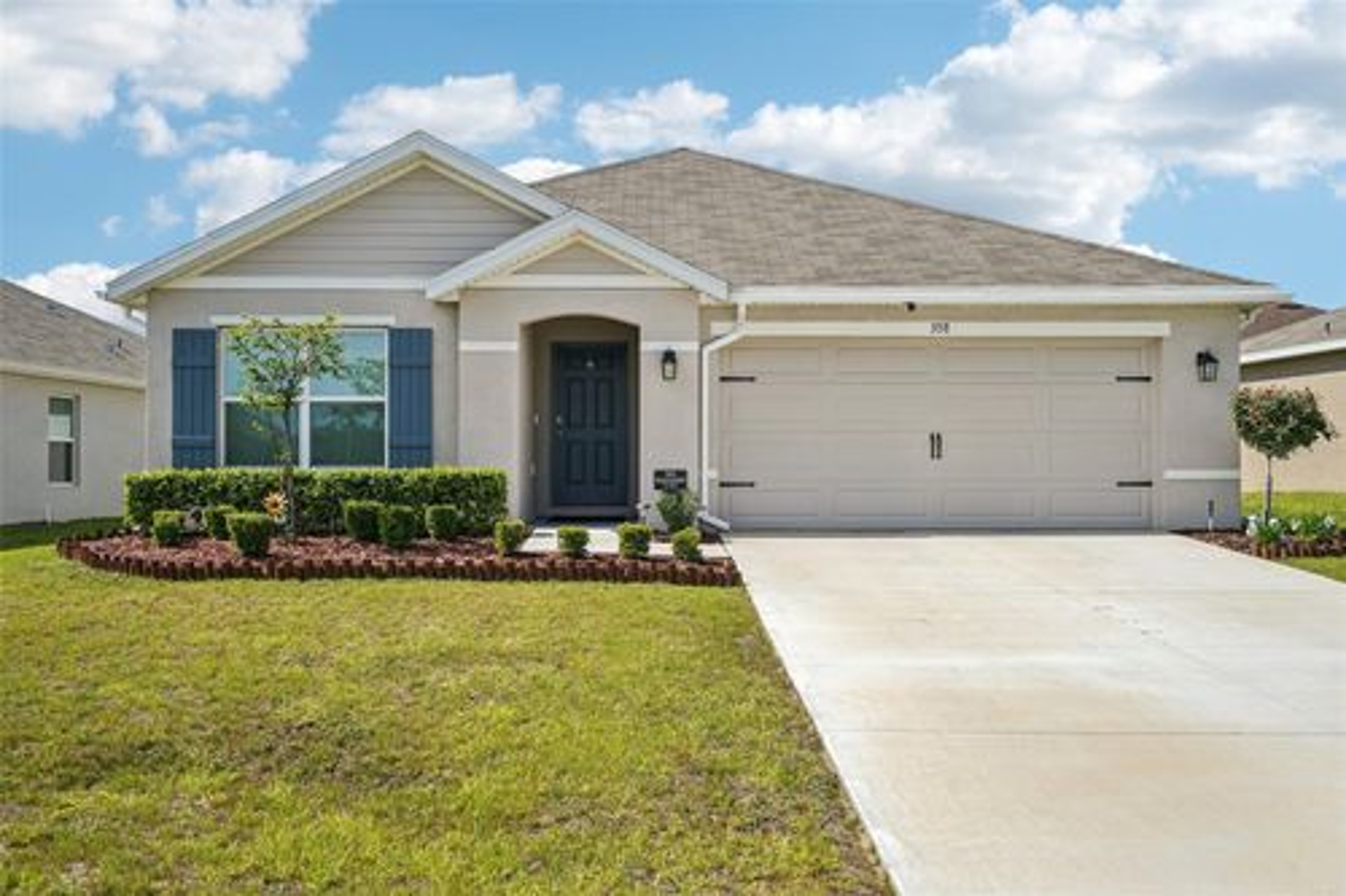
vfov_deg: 39.9
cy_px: 448
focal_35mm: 33
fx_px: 1233
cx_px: 673
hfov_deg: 57.2
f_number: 8
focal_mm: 33
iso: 50
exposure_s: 1/200
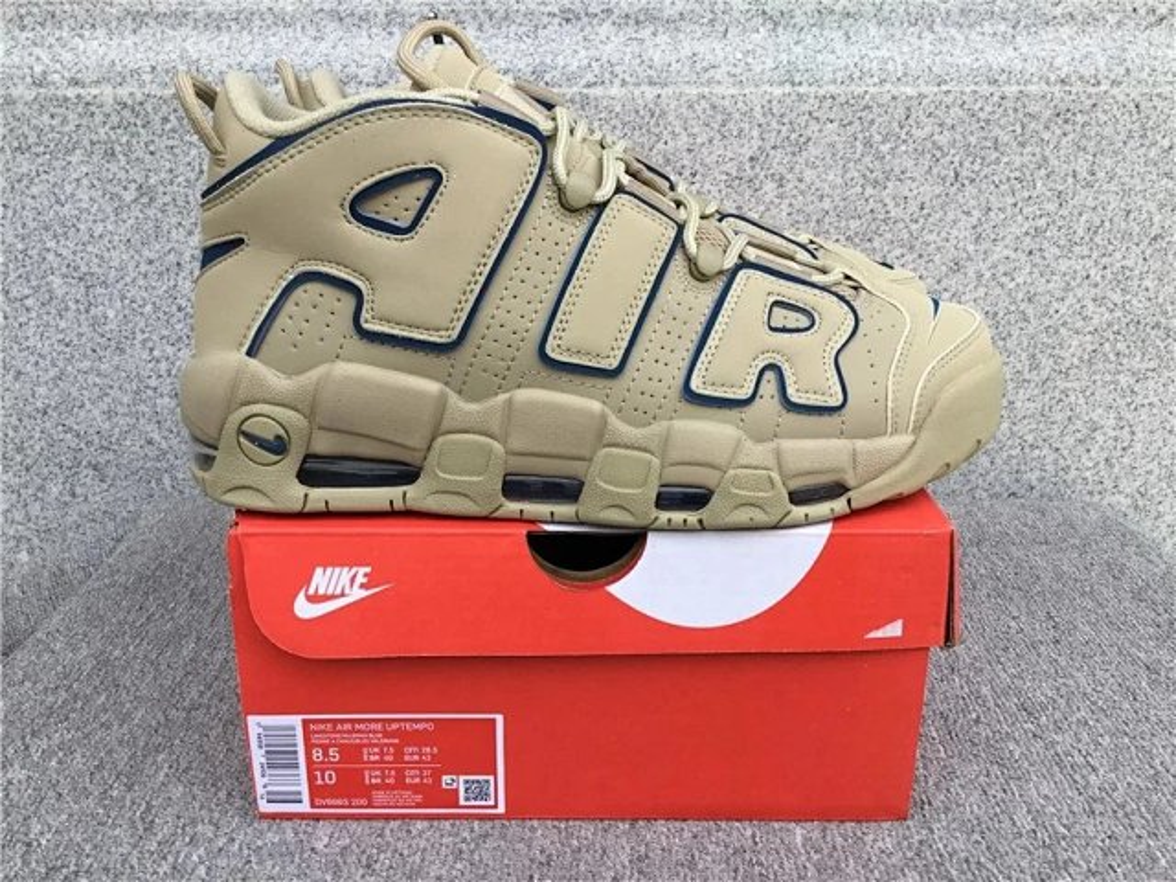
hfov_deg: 58.4
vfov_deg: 45.4
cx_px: 588
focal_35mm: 31
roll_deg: +0.4
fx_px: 1053
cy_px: 441
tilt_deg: -19.1
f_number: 2.4
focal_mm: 3.3
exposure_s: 1/403
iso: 25
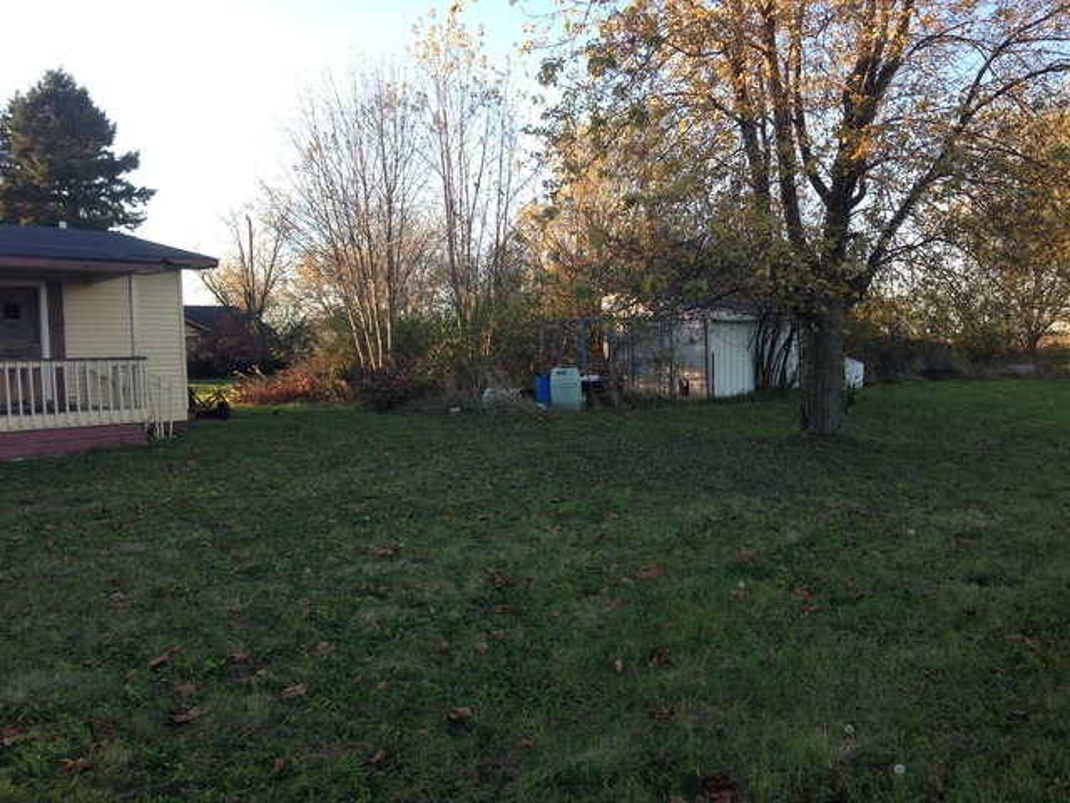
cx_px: 535
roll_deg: +2.9
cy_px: 402
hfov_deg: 55.4
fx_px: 1020
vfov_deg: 42.9
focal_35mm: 33
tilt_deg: -1.5
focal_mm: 4.12
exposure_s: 1/198
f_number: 2.4
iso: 50
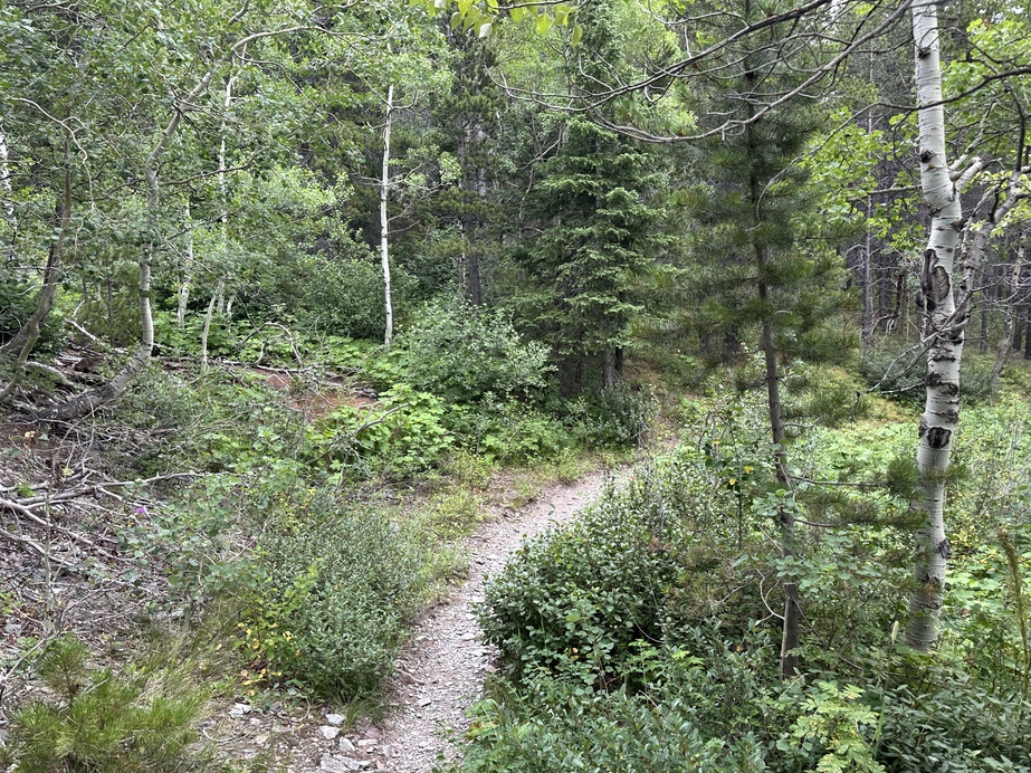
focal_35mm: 26
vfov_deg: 53.0
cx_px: 554
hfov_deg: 67.2
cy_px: 401
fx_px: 774
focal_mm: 6.86
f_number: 1.78
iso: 64
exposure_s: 1/129
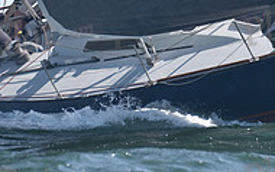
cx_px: 169
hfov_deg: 3.4
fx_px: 4672
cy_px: -46
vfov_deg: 2.1
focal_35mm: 623
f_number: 5
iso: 250
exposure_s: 1/1000
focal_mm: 200
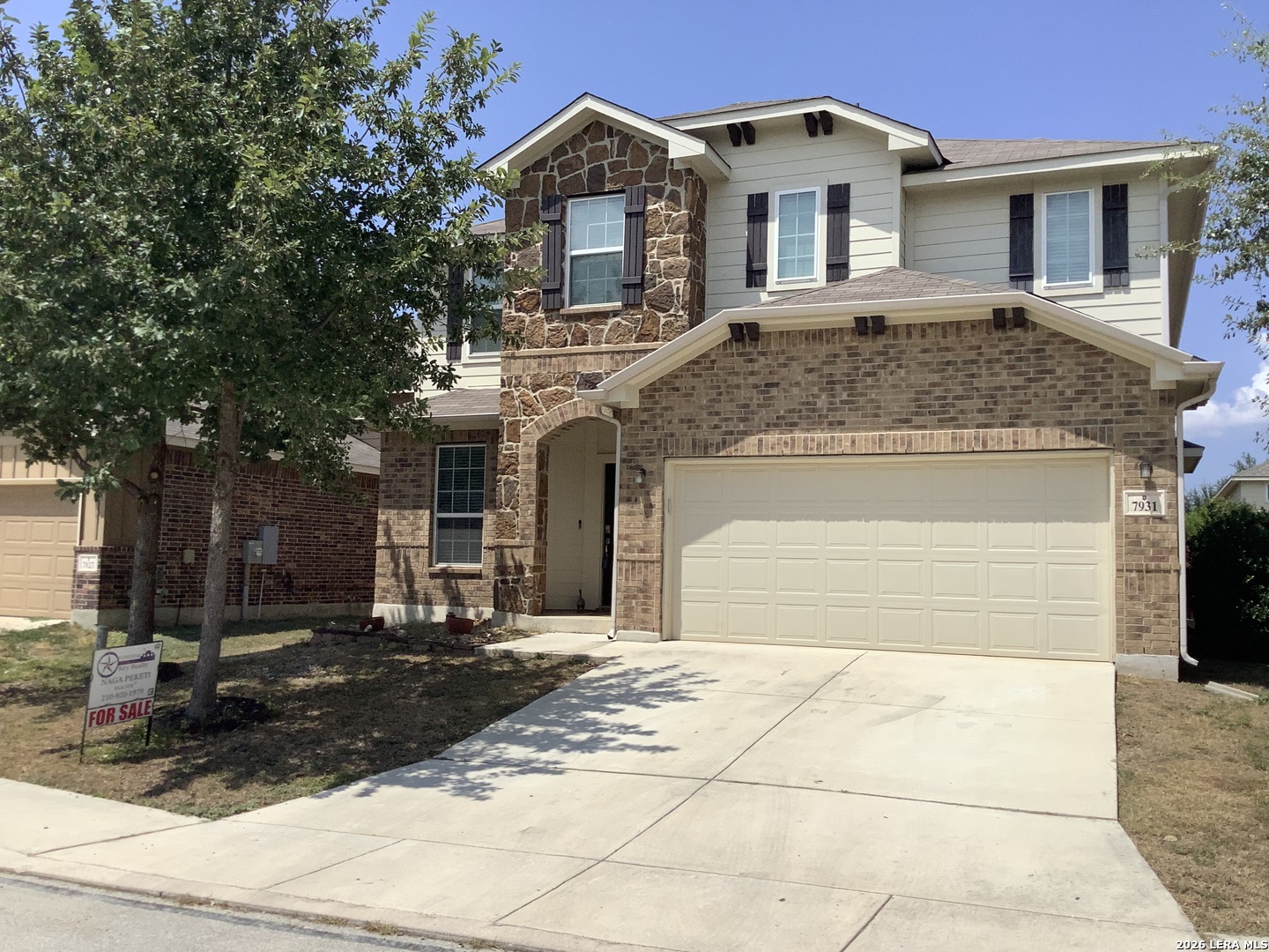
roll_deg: -2.7
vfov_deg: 45.4
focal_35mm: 31
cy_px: 476
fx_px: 1136
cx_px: 634
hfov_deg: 58.4
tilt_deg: +5.0
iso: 25
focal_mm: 3.3
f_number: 2.4
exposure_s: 1/3268
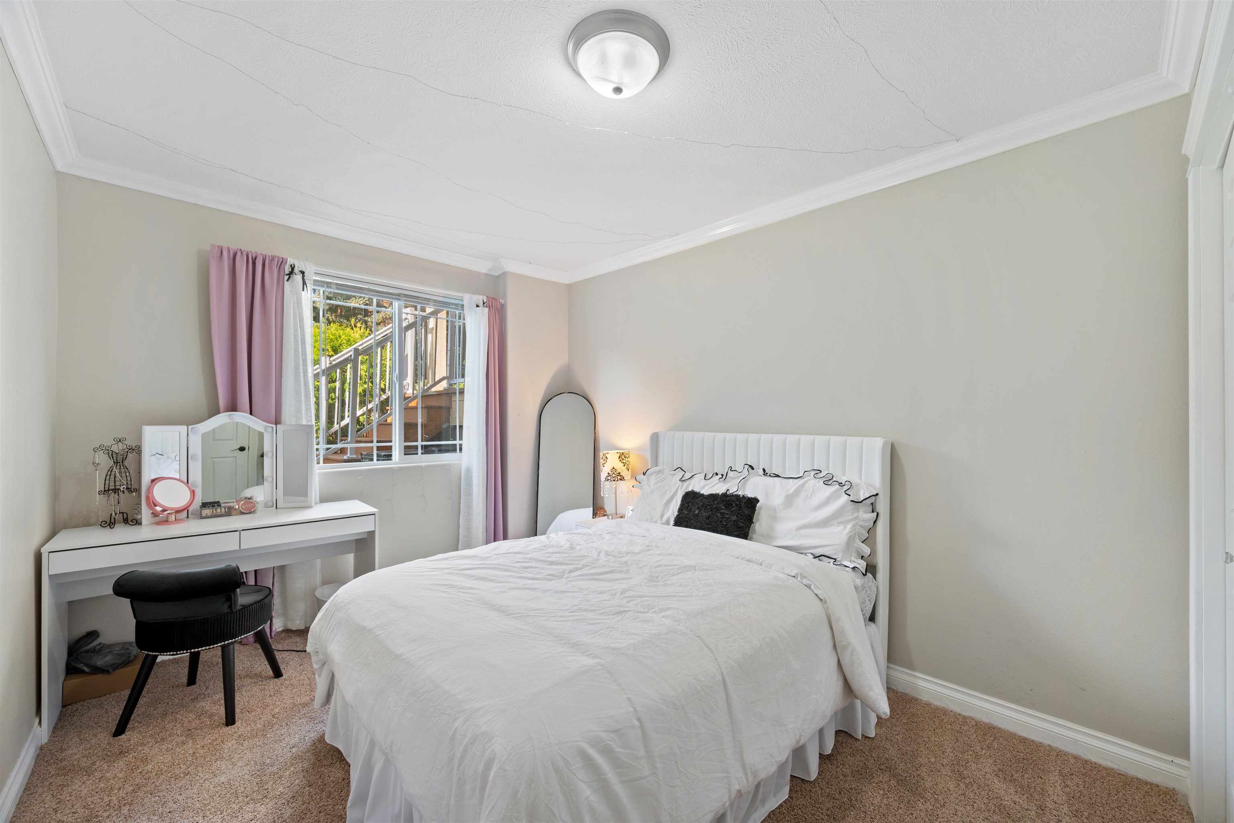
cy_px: 412
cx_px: 617
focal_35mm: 14
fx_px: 480
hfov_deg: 104.3
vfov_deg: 81.2
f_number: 8
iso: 100
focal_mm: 14
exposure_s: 2
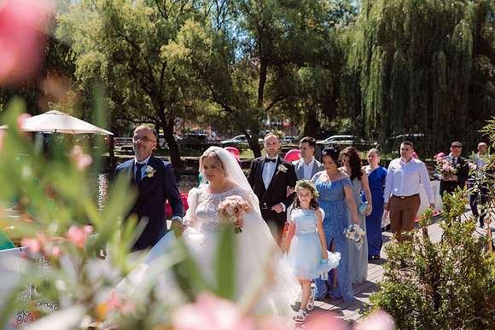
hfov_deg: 32.4
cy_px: 165
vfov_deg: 21.9
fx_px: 853
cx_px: 248
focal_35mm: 62
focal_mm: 62
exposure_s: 1/640
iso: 250
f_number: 4.5
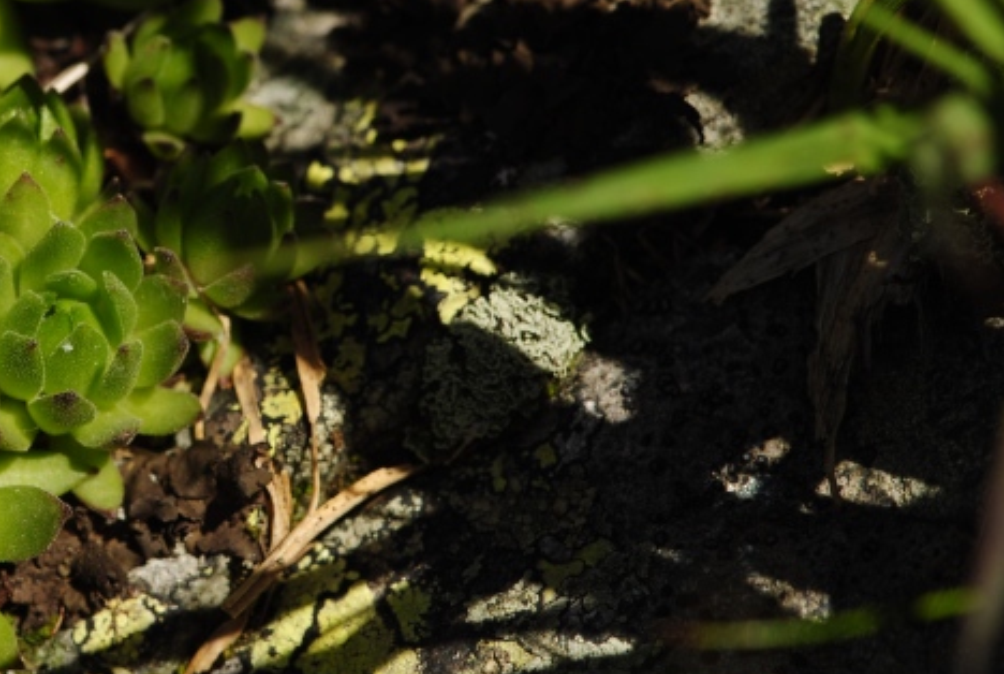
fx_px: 6087
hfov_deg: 9.4
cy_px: 174
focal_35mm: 218
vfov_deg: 6.3
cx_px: 150
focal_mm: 85
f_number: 9
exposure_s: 1/250
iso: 100
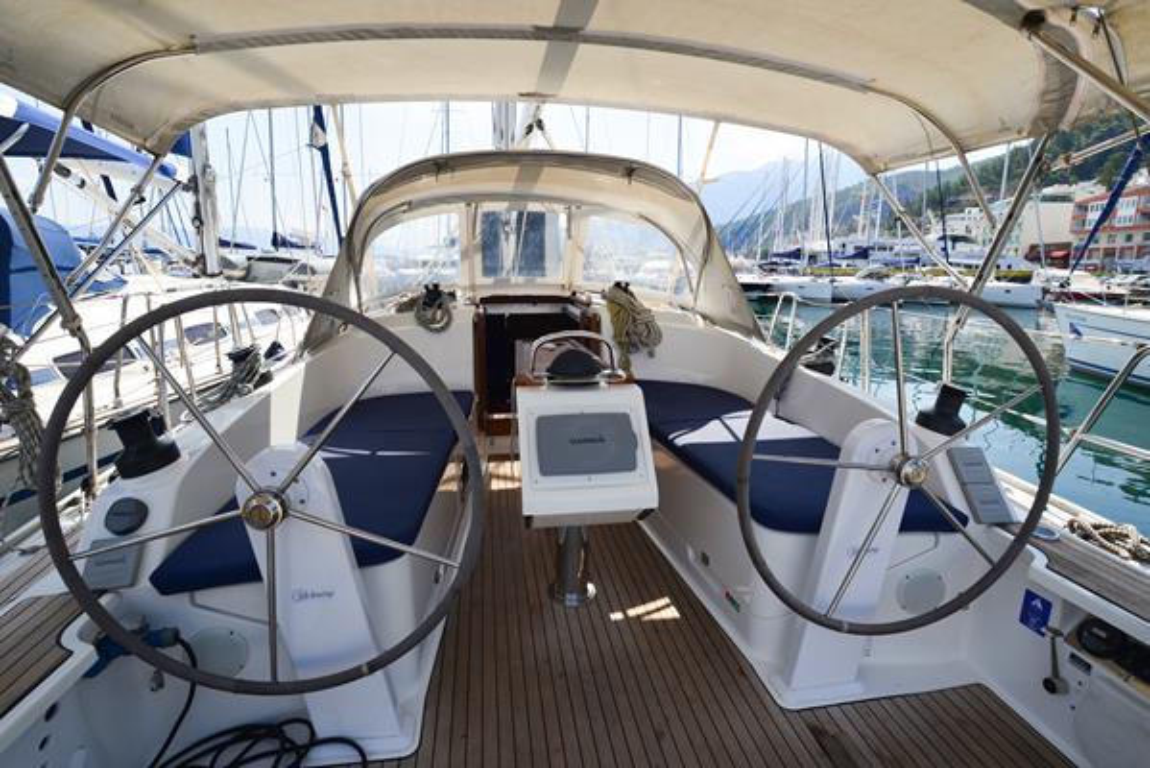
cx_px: 575
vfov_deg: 70.5
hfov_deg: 93.2
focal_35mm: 17
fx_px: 543
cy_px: 384
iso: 250
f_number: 10
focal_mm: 17
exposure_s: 1/320
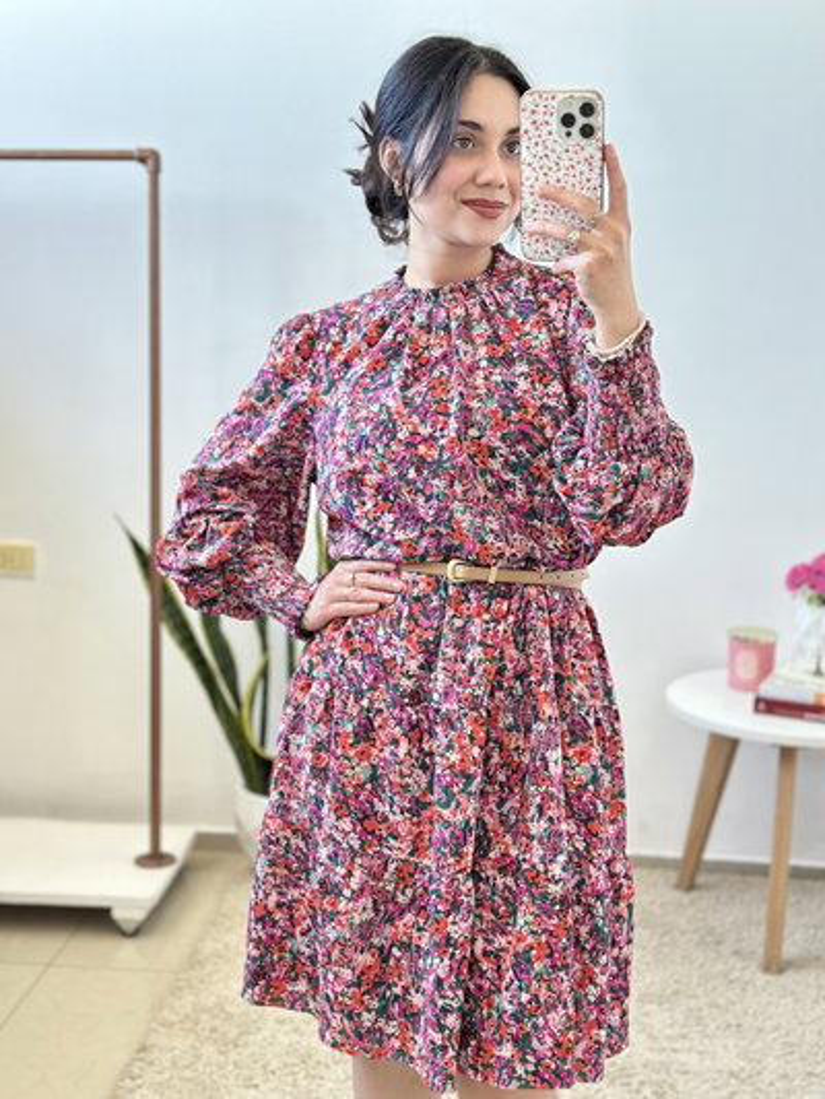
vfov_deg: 39.6
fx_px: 1525
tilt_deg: -20.3
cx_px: 412
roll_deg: -1.1
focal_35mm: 48
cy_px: 550
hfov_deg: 30.3
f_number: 1.78
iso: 200
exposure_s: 1/60
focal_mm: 6.86
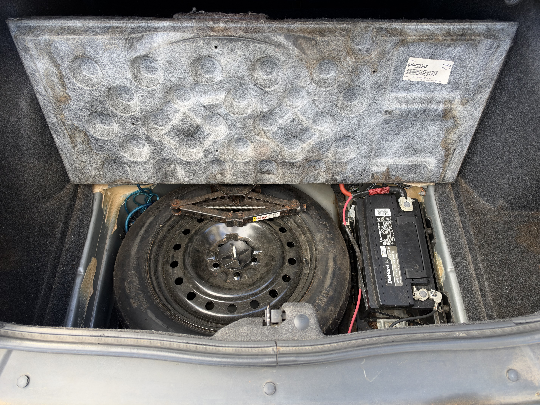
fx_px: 374
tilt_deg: -62.5
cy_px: 202
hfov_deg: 71.6
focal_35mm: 24
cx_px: 270
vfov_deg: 56.8
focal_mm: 6.93
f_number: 1.8
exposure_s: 1/121
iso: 64
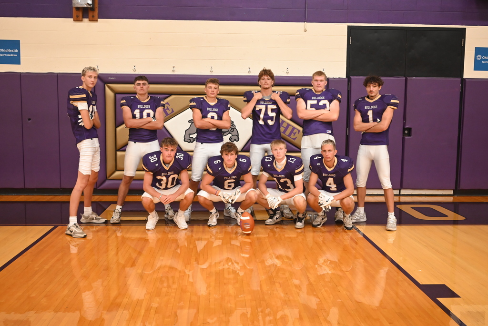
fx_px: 515
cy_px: 163
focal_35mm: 38
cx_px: 244
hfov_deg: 50.7
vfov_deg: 35.1
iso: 3200
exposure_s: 1/125
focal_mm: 38
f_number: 5.6
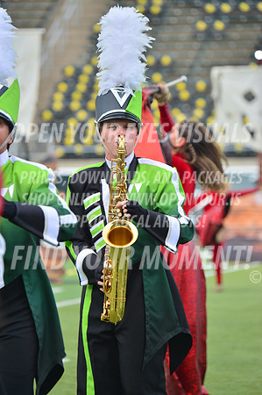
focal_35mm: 250
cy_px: 198
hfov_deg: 5.5
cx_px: 131
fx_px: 2735
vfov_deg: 8.2
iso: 200
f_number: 5.6
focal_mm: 250
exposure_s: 1/500
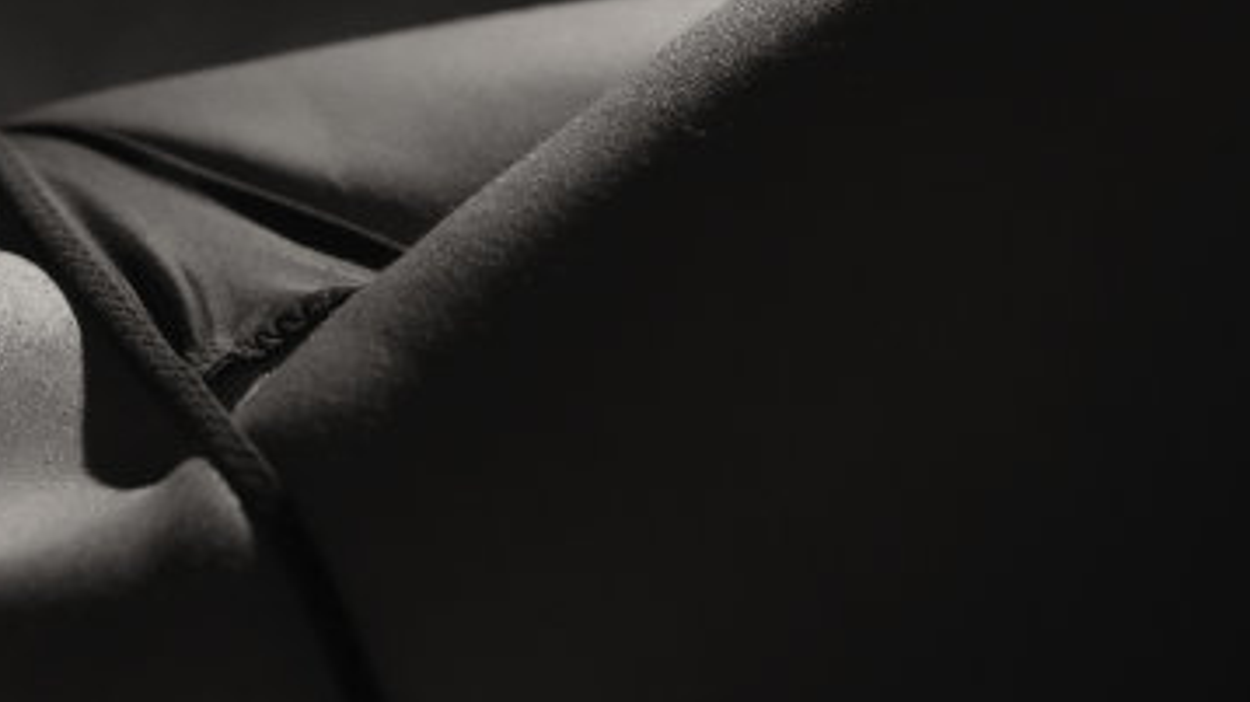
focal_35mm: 170
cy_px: 194
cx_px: 209
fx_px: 5632
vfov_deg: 7.1
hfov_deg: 12.6
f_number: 6.3
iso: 100
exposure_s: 1/250
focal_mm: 95
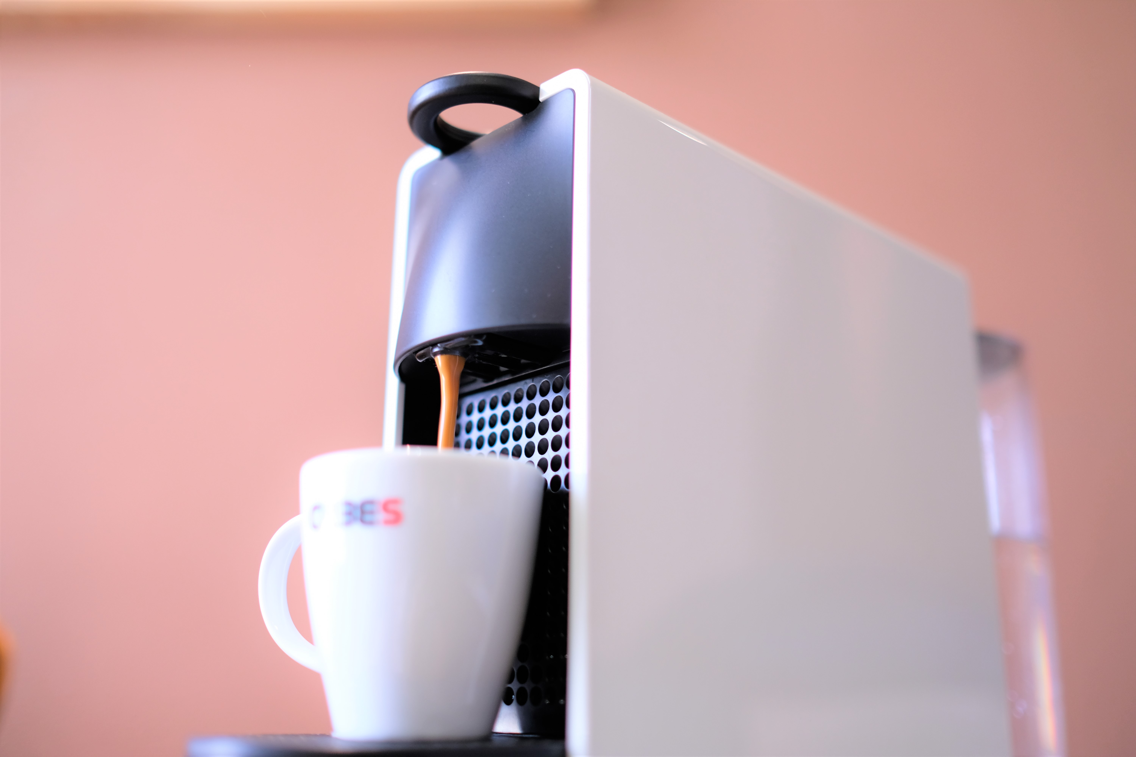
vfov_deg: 37.9
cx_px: 568
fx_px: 1104
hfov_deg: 54.4
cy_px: 378
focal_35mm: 35
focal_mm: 23
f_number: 1.4
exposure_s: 1/60
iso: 320
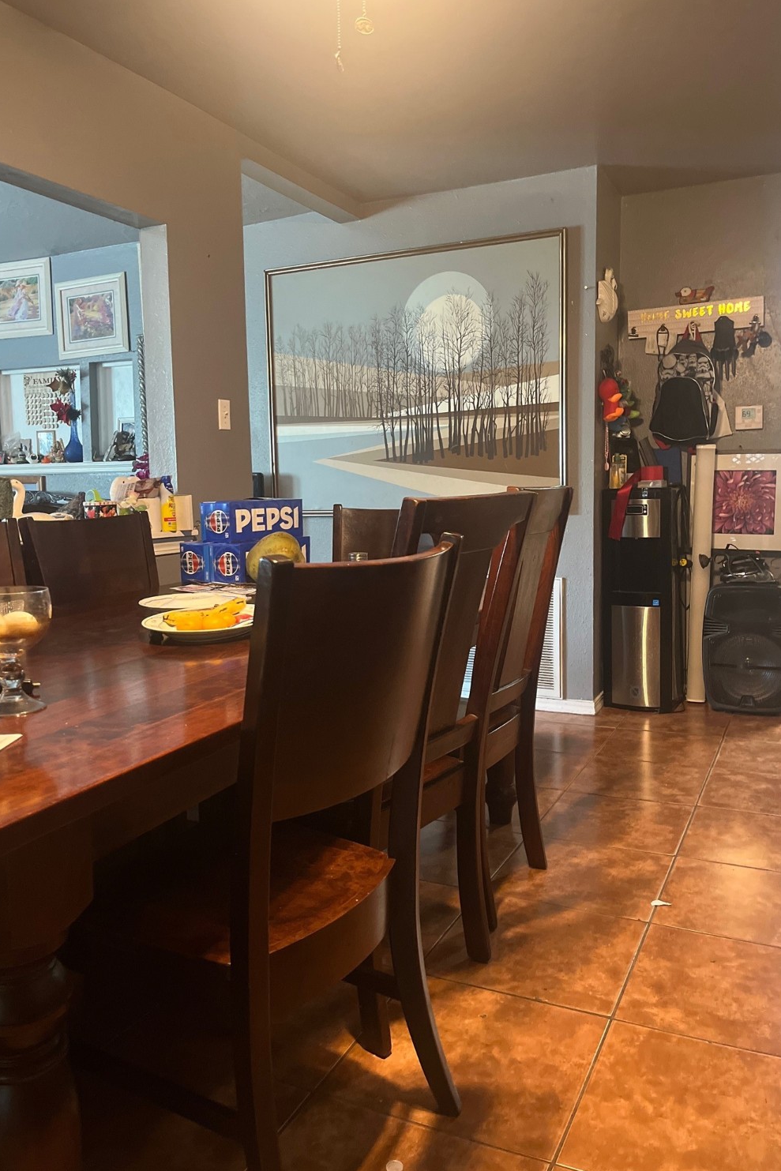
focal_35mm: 28
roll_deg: +1.1
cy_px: 566
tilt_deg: -7.5
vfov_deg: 65.5
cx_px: 387
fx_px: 911
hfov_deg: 46.4
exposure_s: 1/40
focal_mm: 5.1
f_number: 1.6
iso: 500
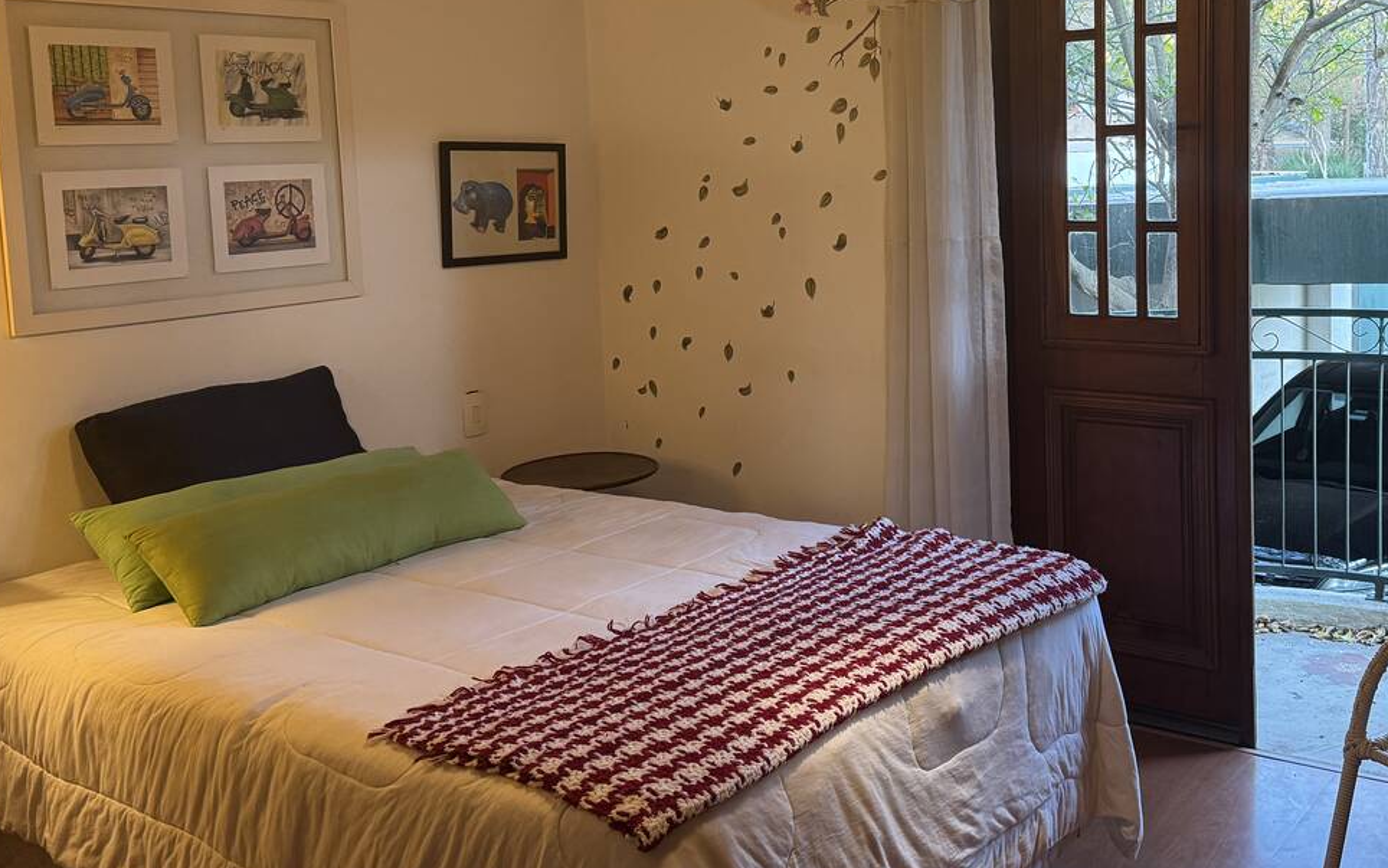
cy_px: 299
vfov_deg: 33.3
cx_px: 881
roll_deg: +2.5
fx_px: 1438
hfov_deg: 50.9
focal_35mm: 38
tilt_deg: -5.0
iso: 250
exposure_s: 1/60
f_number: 1.78
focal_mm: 6.76
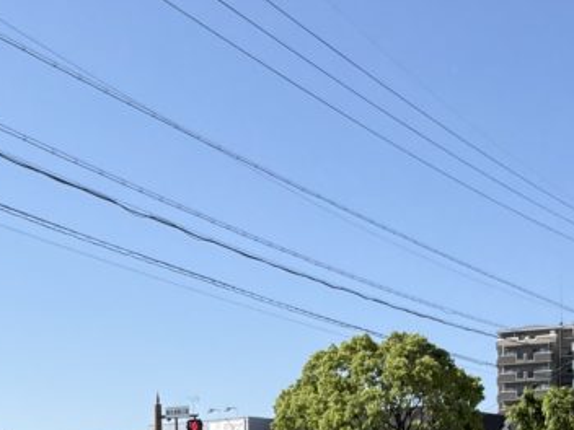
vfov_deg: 20.7
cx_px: 158
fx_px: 1111
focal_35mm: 67
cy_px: 494
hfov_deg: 28.6
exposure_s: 1/1018
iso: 32
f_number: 1.9
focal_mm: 2.69
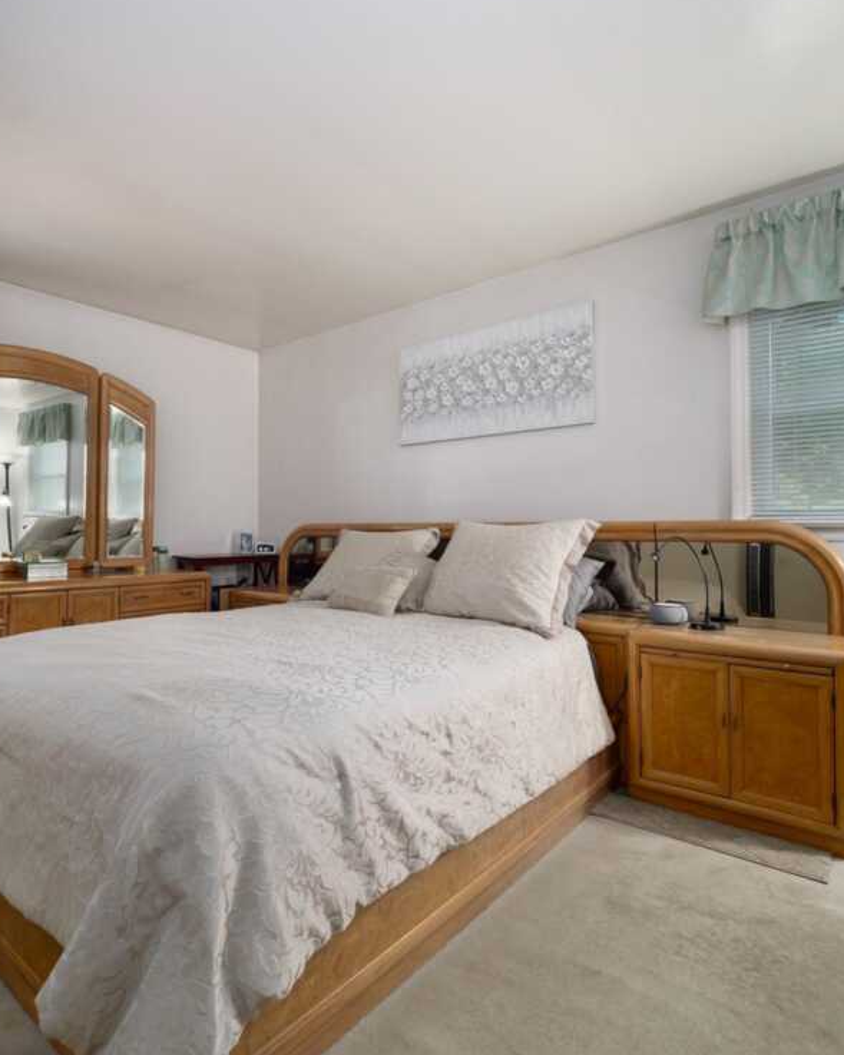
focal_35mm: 19
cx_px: 343
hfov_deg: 70.2
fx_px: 593
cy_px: 529
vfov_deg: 83.3
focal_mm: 7
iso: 800
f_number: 3.5
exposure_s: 1/10
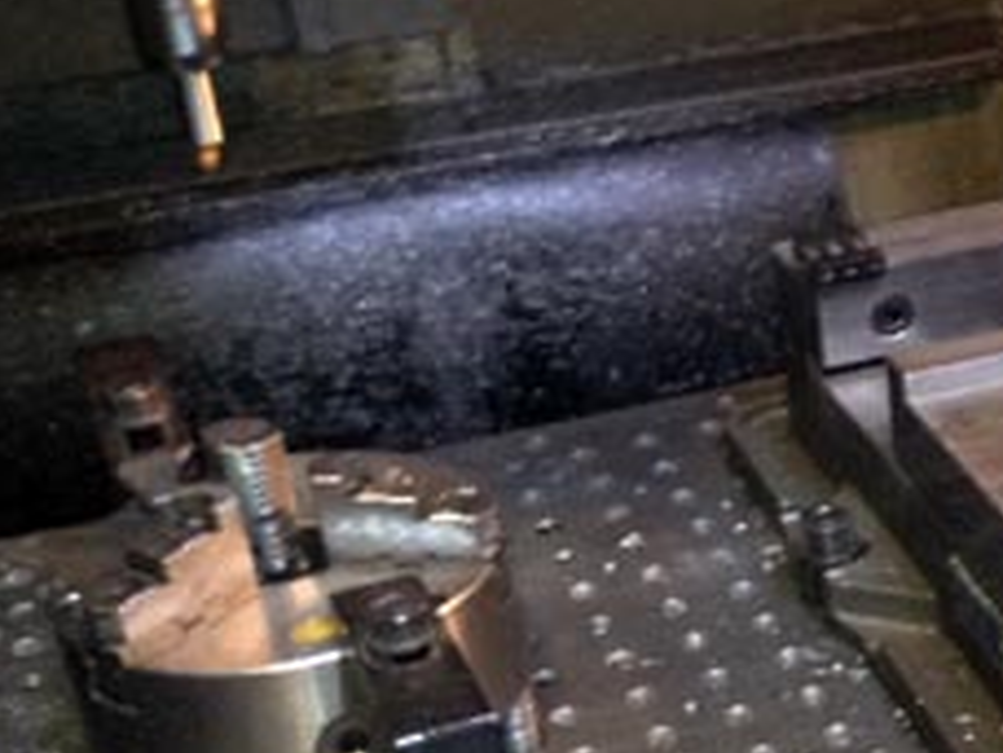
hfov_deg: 20.0
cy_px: 533
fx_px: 2666
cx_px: 1192
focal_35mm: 92
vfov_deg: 16.0
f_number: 2.4
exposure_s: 1/17
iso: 200
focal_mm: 4.28
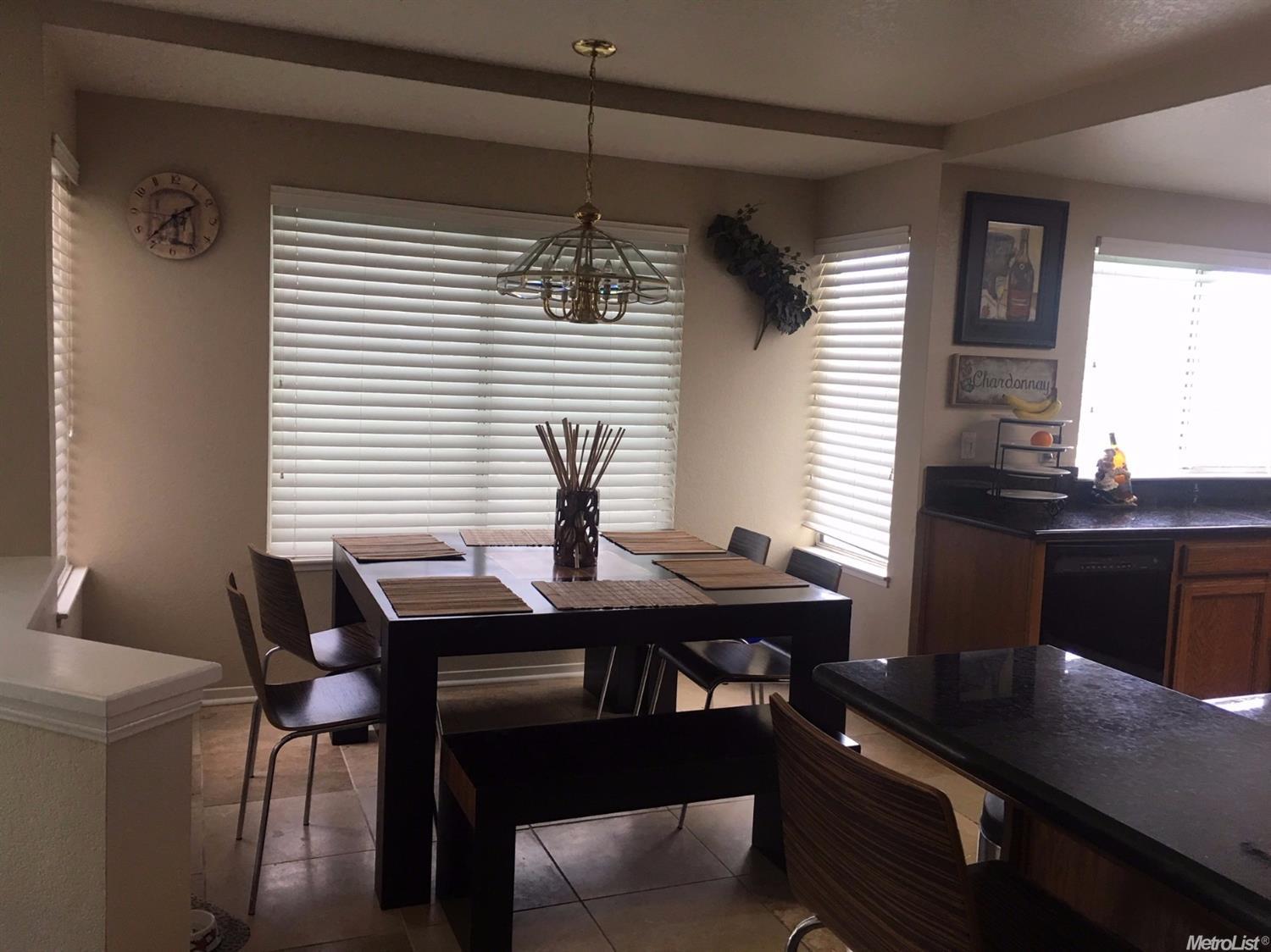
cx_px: 636
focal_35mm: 29
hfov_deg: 61.7
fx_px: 1064
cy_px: 476
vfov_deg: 48.2
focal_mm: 4.15
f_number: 2.2
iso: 32
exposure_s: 1/30
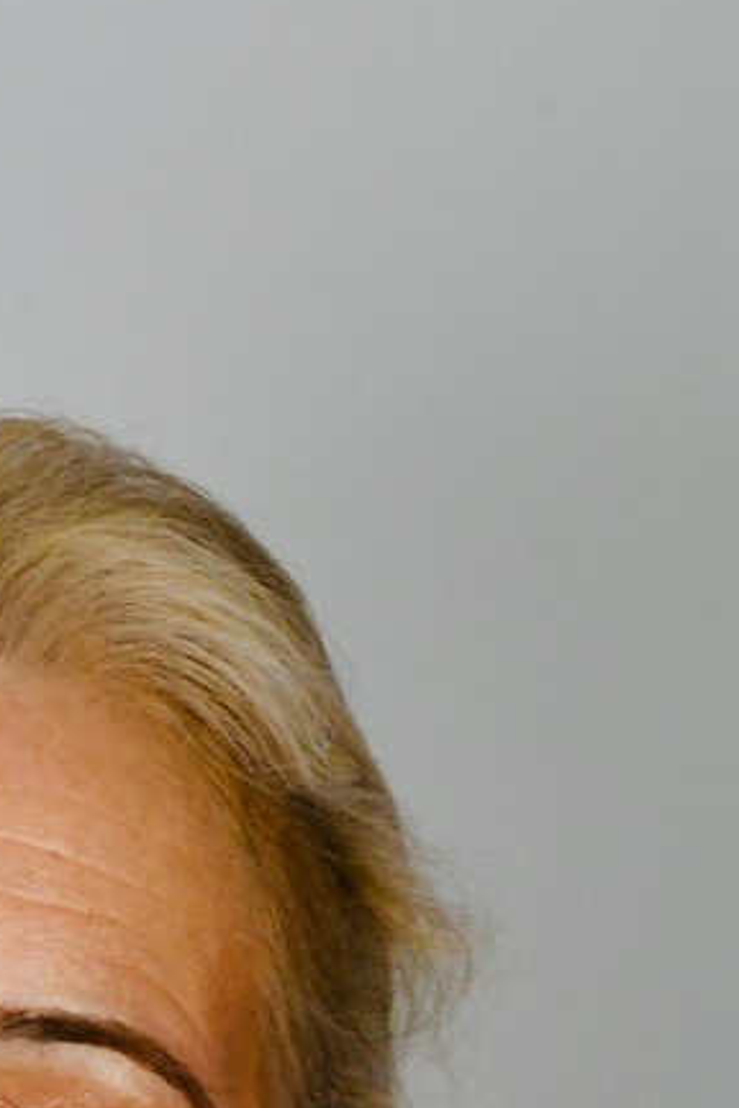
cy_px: 1482
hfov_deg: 3.0
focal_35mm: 465
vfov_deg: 4.4
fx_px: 14317
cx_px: -133
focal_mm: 105
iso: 2500
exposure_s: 1/100
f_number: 18
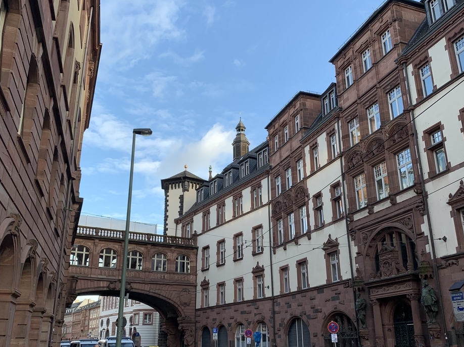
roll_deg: +0.9
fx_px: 456
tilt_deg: +20.8
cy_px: 187
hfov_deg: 54.0
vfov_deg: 41.7
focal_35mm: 34
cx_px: 235
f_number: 1.8
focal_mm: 4.25
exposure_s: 1/376
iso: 25
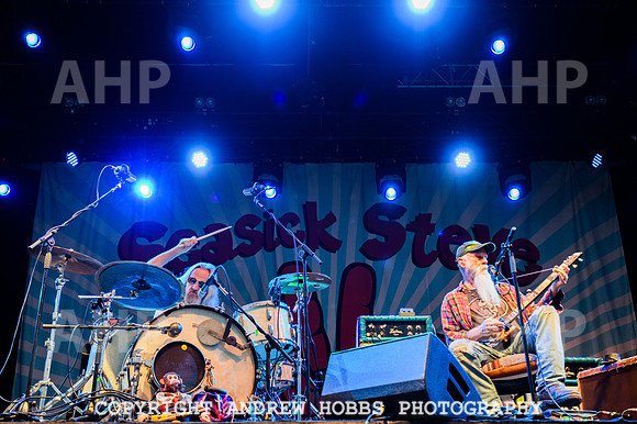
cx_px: 291
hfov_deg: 47.4
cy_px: 216
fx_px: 725
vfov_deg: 32.6
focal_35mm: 41
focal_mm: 35
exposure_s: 1/160
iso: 1000
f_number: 3.2
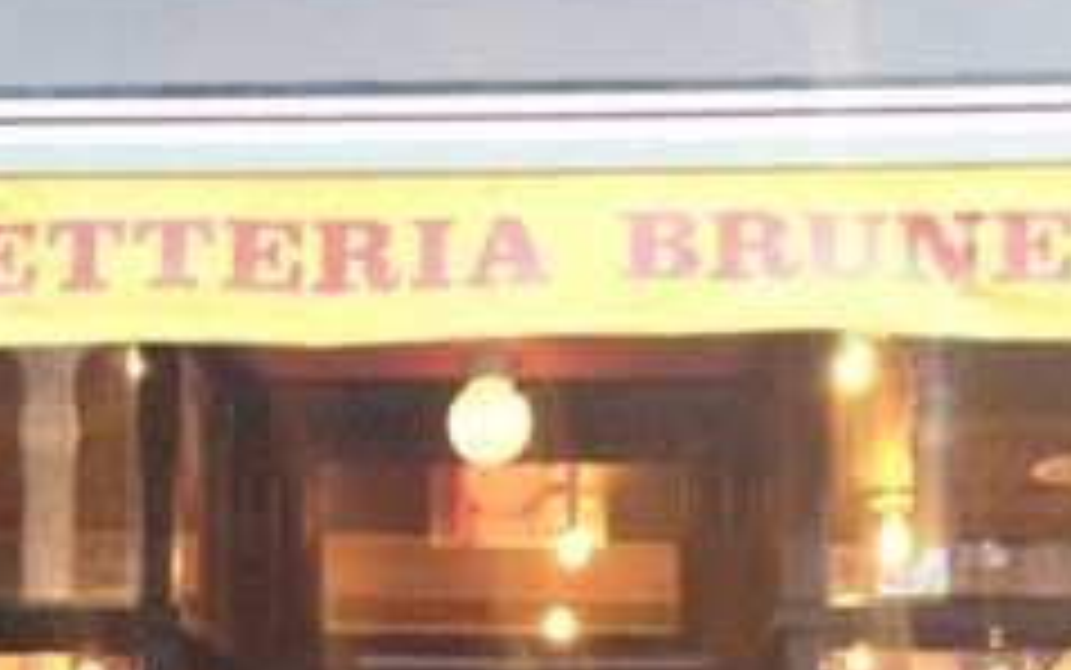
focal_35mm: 109
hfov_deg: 19.1
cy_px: 1117
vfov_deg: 11.4
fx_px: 3183
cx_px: 585
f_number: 2.4
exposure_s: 1/20
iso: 250
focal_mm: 4.28
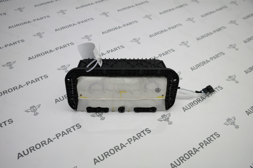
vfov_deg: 30.5
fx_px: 309
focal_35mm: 44
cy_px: 84
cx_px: 126
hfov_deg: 44.5
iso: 200
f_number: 4
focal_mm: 29
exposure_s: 1/100
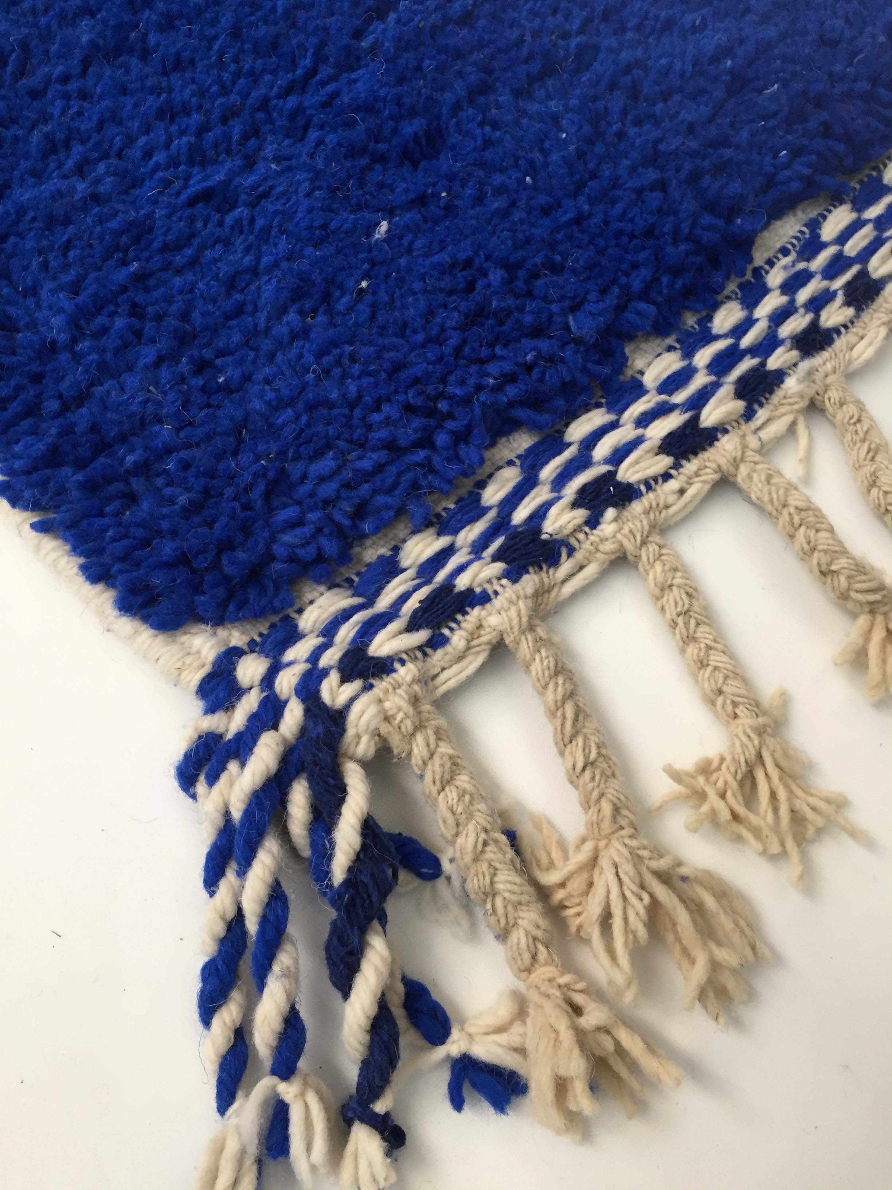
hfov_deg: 48.2
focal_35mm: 29
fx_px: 996
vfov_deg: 61.7
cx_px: 446
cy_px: 595
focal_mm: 4.15
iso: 125
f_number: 2.2
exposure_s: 1/33
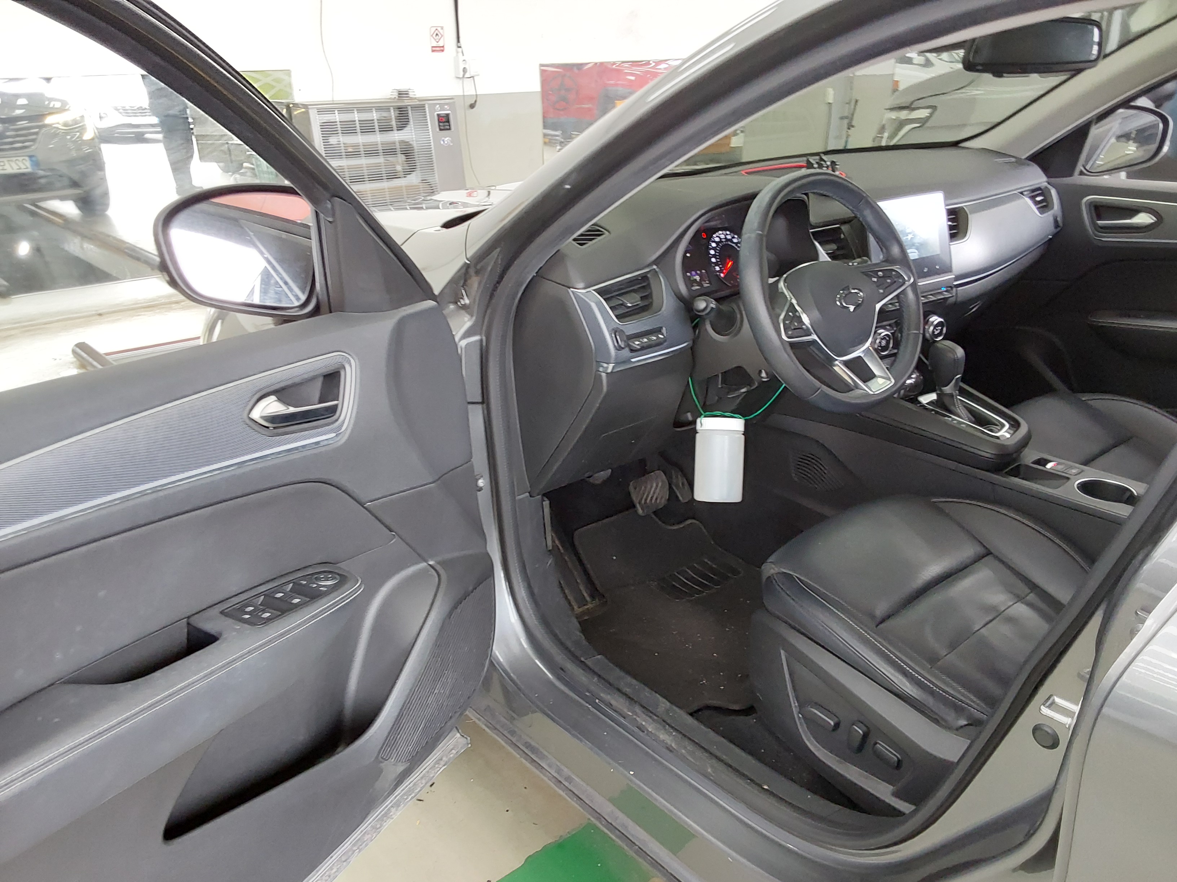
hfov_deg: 63.4
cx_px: 588
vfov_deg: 49.7
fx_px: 952
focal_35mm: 28
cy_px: 441
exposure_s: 1/60
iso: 200
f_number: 1.9
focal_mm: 2.91
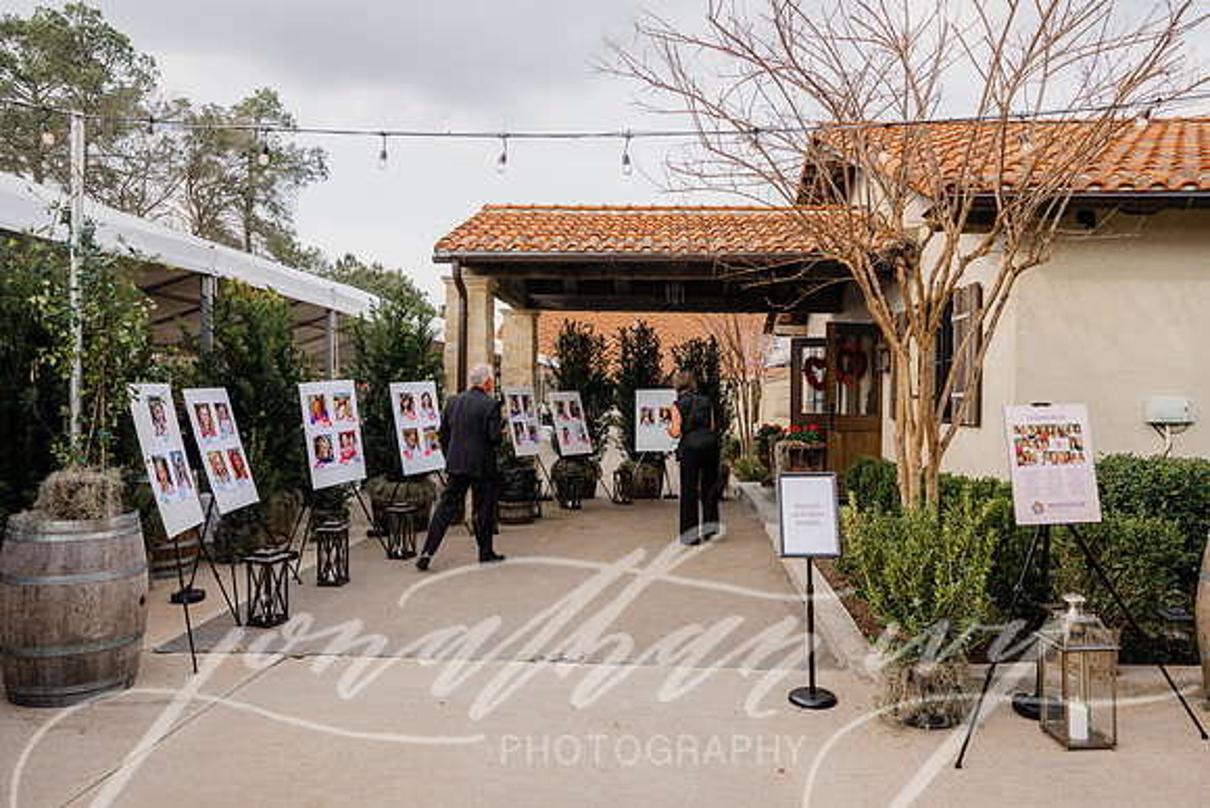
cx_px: 605
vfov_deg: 53.2
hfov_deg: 73.7
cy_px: 404
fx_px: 807
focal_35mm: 24
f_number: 5.6
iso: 125
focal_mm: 24
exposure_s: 1/160
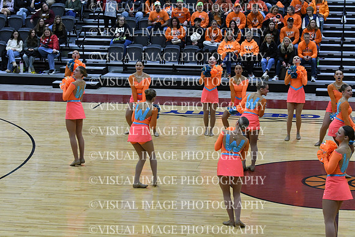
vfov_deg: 13.0
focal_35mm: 105
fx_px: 1036
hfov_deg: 19.5
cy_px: 118
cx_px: 178
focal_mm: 70
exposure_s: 1/500
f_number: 4
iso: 4000
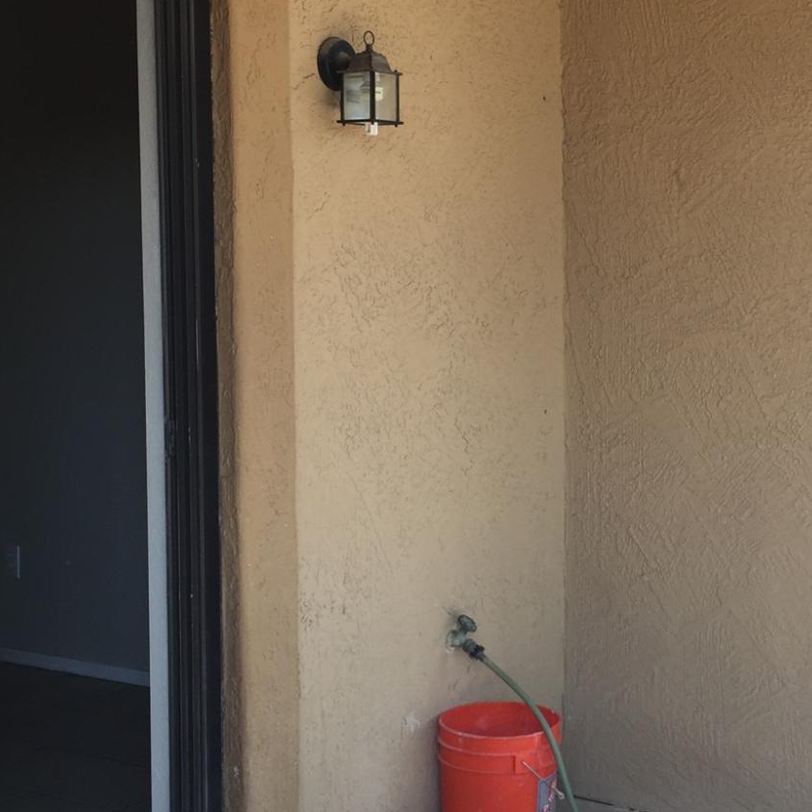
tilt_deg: -3.1
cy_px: 406
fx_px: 1619
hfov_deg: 27.7
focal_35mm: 61
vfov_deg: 28.2
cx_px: 630
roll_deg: +0.2
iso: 32
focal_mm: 4.15
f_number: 2.2
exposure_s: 1/137
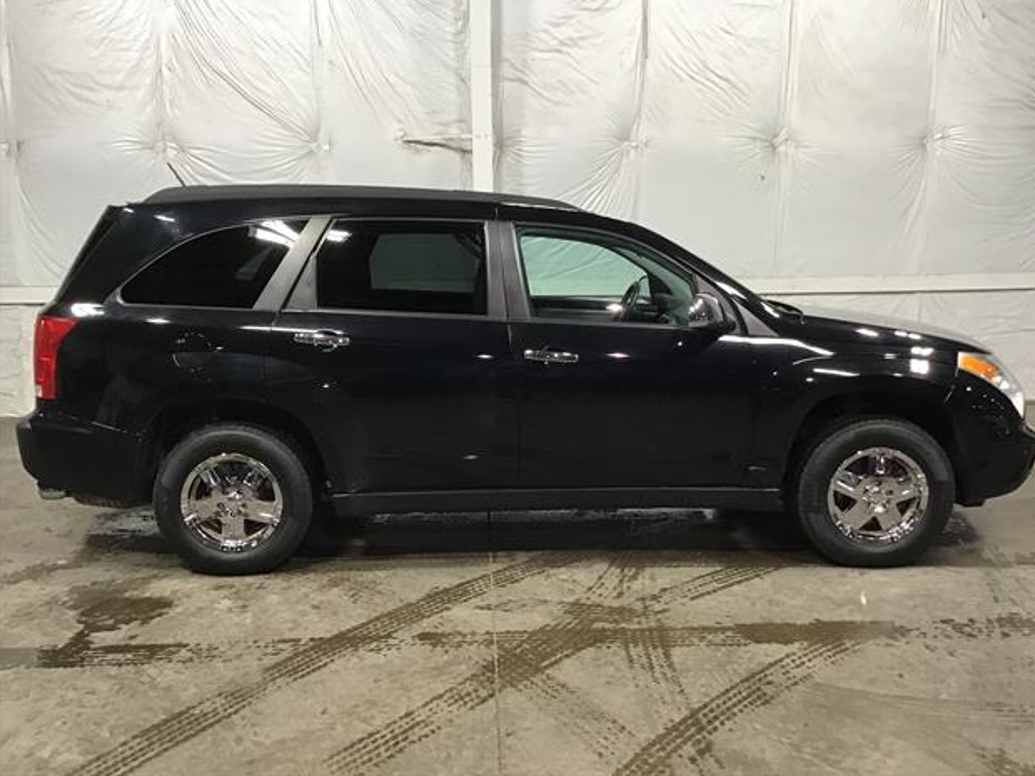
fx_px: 957
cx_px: 526
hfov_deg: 56.8
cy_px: 379
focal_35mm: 32
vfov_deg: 44.2
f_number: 2.4
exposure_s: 1/30
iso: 80
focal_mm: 3.3
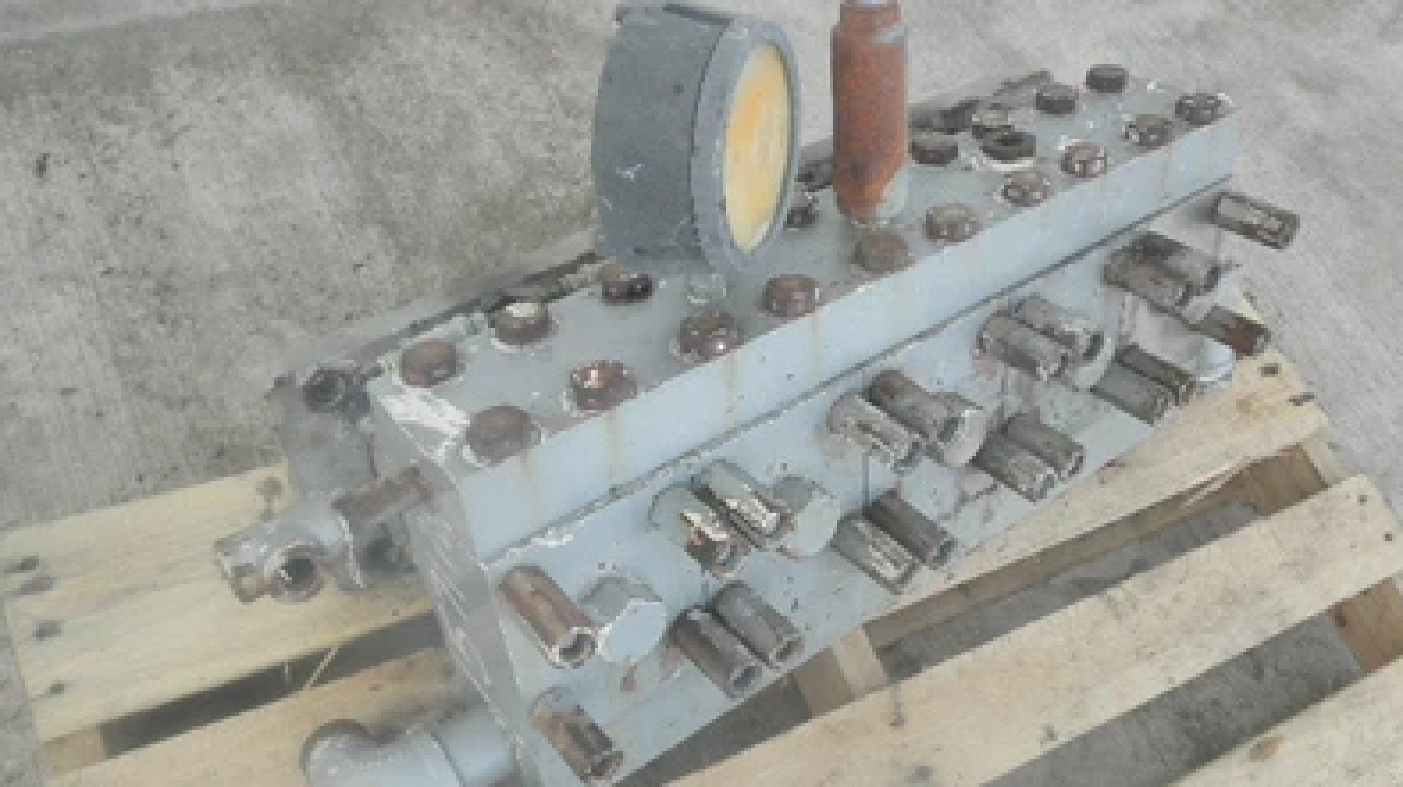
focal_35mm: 31
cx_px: 709
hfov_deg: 62.7
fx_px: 1152
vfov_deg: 37.6
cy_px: 442
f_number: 3
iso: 64
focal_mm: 5
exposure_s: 1/200
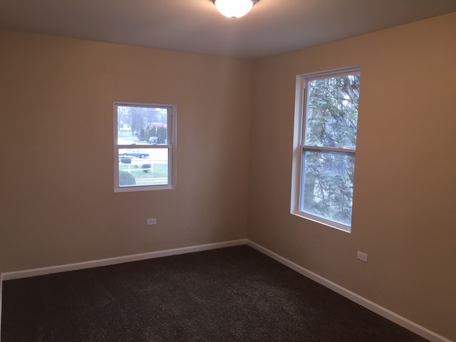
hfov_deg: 61.7
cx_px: 228
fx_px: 382
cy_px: 171
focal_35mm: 29
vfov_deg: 48.2
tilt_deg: -6.4
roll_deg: -2.0
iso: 80
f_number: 2.2
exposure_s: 1/30
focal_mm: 4.15
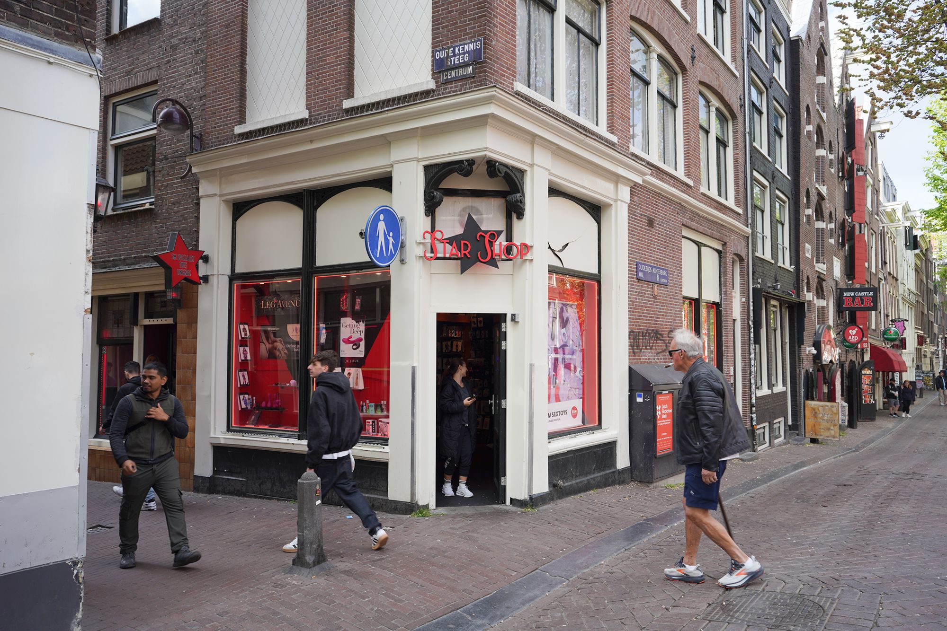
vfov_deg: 53.1
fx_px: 631
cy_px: 316
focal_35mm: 24
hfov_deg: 73.7
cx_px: 474
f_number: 7.1
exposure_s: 1/100
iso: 100
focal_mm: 24
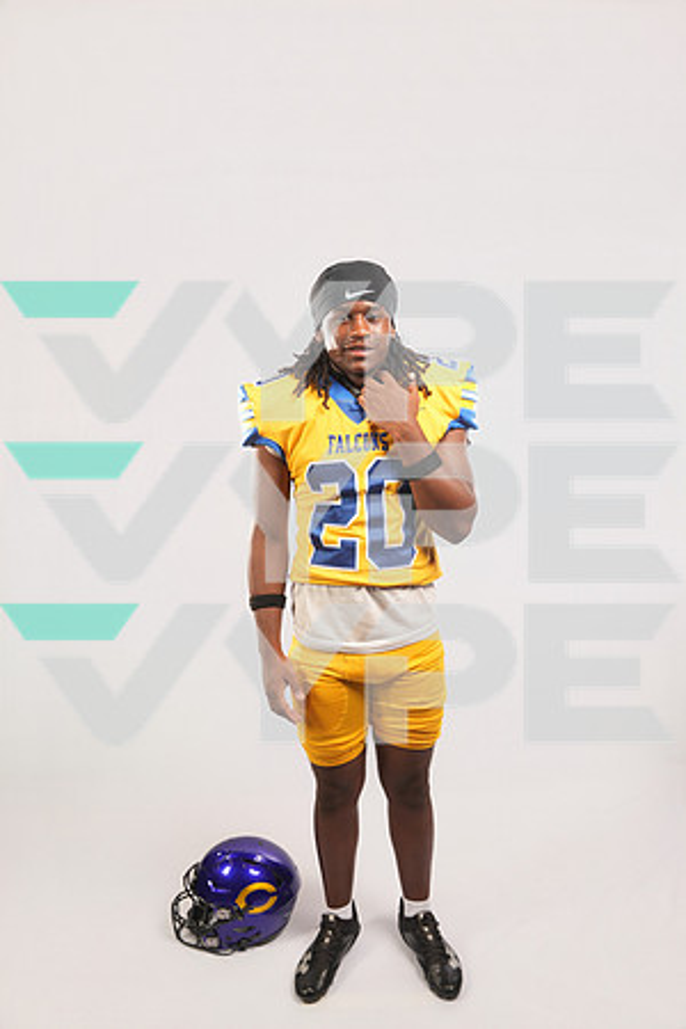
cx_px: 343
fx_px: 686
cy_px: 514
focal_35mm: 24
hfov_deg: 53.1
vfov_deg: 73.7
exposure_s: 1/100
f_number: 5.6
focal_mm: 24
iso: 200
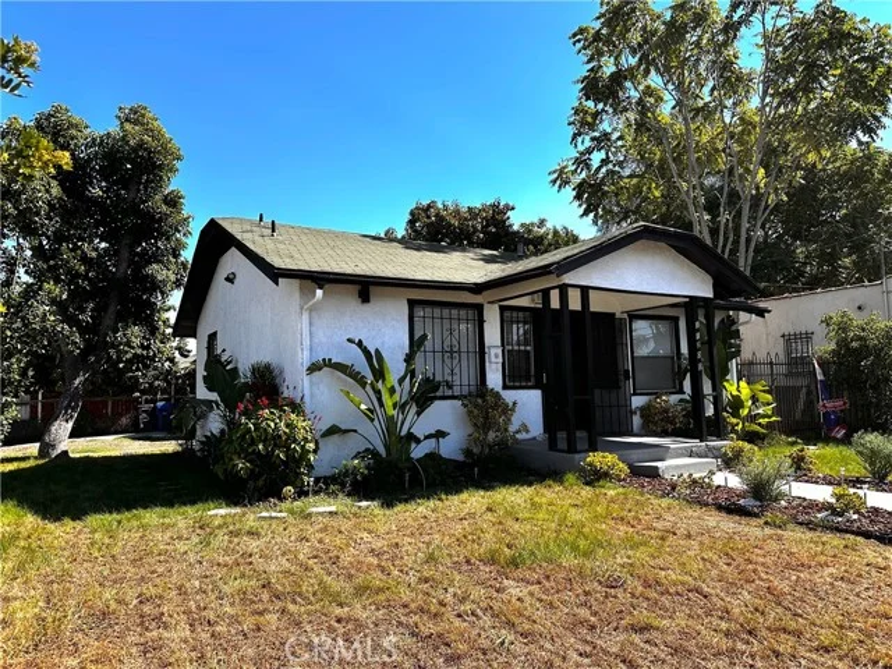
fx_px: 618
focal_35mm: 24
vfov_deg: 56.8
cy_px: 334
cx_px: 446
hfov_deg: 71.6
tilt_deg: +6.0
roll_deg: +1.0
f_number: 1.78
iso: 80
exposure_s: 1/1692
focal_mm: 6.86
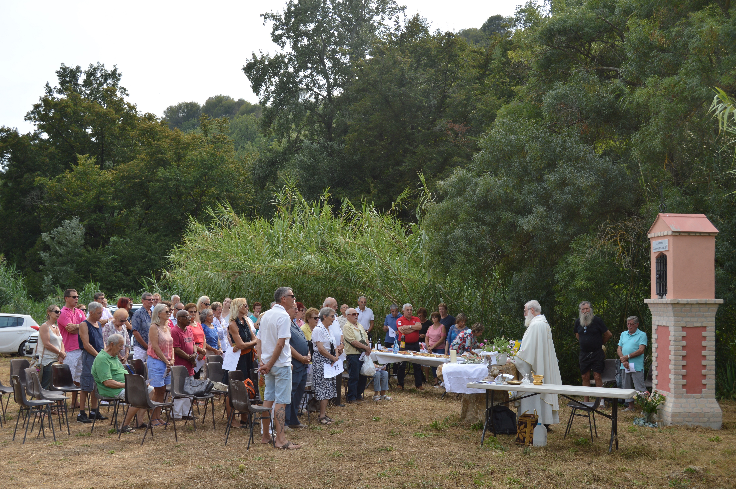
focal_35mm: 42
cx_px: 368
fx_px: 858
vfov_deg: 31.8
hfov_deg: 46.4
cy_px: 244
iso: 100
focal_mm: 28
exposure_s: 1/200
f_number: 7.1
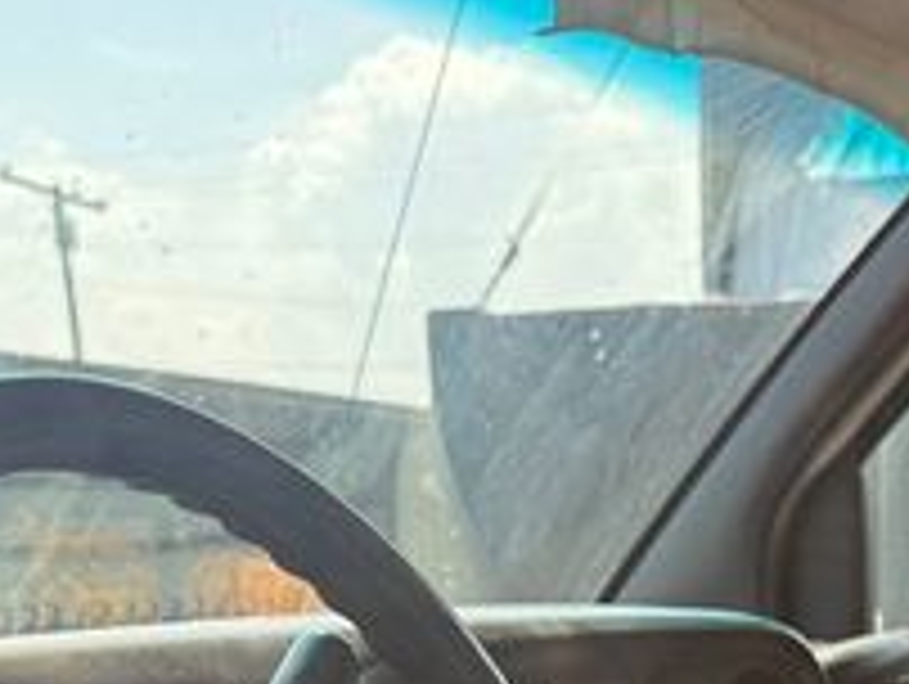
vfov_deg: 17.6
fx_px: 1998
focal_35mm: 76
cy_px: 999
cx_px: 774
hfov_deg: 25.0
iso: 100
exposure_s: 1/708
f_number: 1.78
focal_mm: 6.76
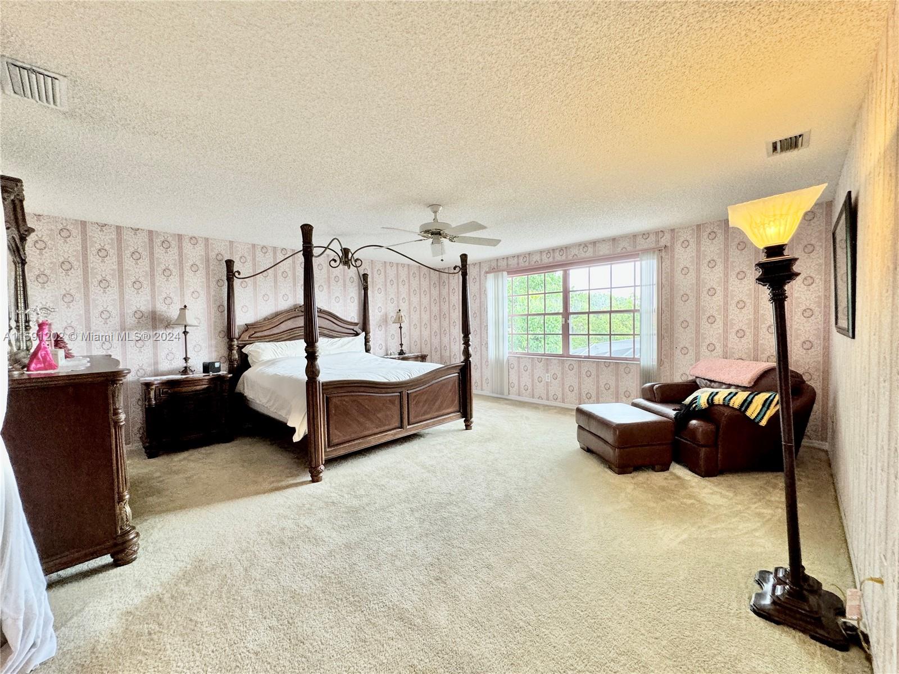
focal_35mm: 14
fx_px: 364
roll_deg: +0.8
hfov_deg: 102.1
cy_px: 337
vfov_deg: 85.7
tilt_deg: -2.3
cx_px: 450
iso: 200
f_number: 2.2
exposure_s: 1/120
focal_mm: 2.22
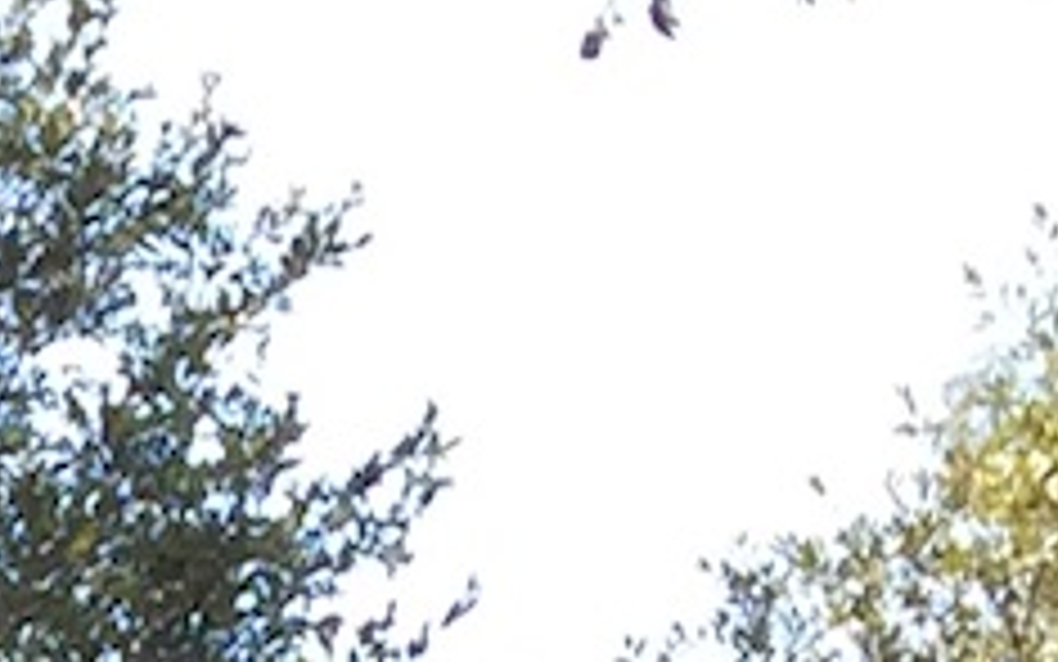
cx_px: -1351
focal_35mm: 268
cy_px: 3121
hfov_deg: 7.4
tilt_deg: -1.8
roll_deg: -1.4
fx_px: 7729
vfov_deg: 4.3
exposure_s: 1/425
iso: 32
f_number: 2.2
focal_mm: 4.15
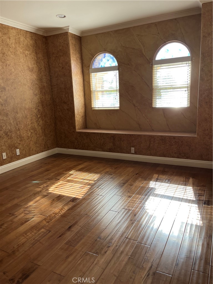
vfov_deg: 67.3
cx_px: 106
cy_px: 142
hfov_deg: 53.1
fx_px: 213
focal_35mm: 26
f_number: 1.6
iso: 32
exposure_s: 1/122
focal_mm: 5.1
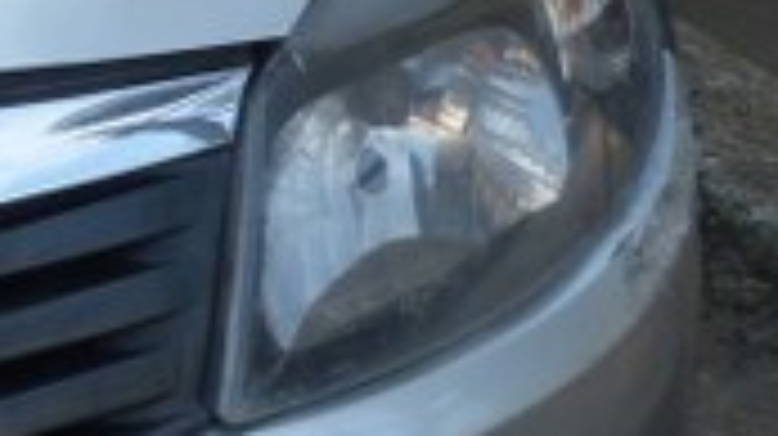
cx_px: -549
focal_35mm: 126
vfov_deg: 9.6
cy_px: 99
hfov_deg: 15.1
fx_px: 2597
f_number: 4
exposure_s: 1/125
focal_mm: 4.5
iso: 80
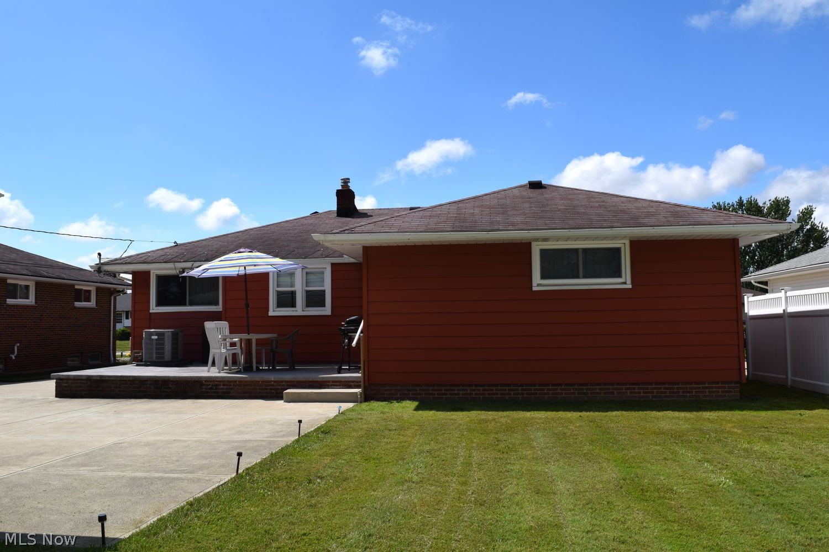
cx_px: 414
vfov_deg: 47.9
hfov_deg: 67.4
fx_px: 622
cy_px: 276
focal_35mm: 27
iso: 100
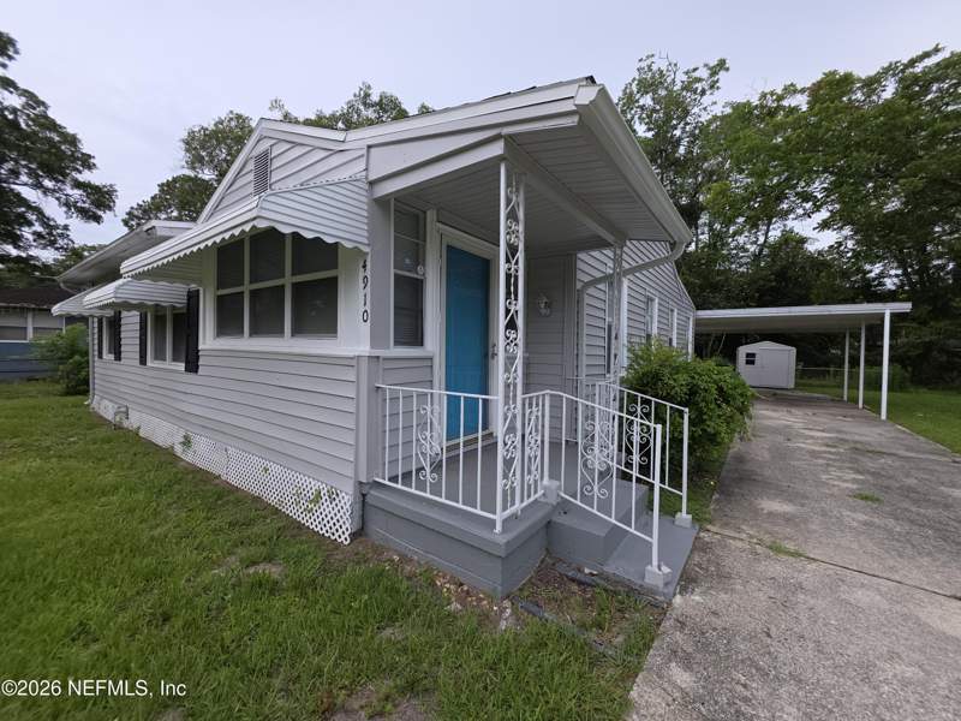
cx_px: 480
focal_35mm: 13
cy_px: 360
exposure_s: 1/728
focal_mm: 2.2
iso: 20
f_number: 1.9
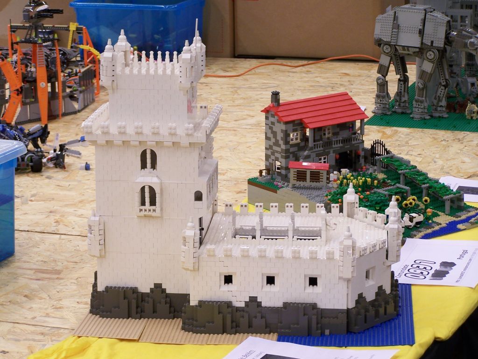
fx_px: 1616
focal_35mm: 117
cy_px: 180
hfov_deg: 16.8
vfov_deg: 12.7
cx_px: 239
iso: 80
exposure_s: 1/6
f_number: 3.2
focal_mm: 19.4
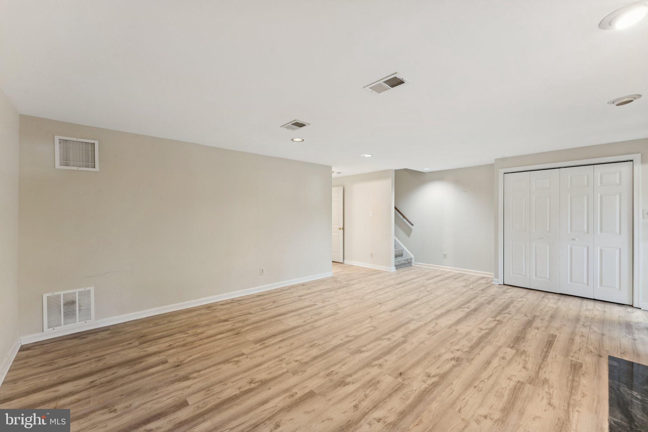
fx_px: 252
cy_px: 216
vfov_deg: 81.2
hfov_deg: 104.3
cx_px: 324
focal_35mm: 14
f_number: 8
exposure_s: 1/2
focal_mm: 14
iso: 200
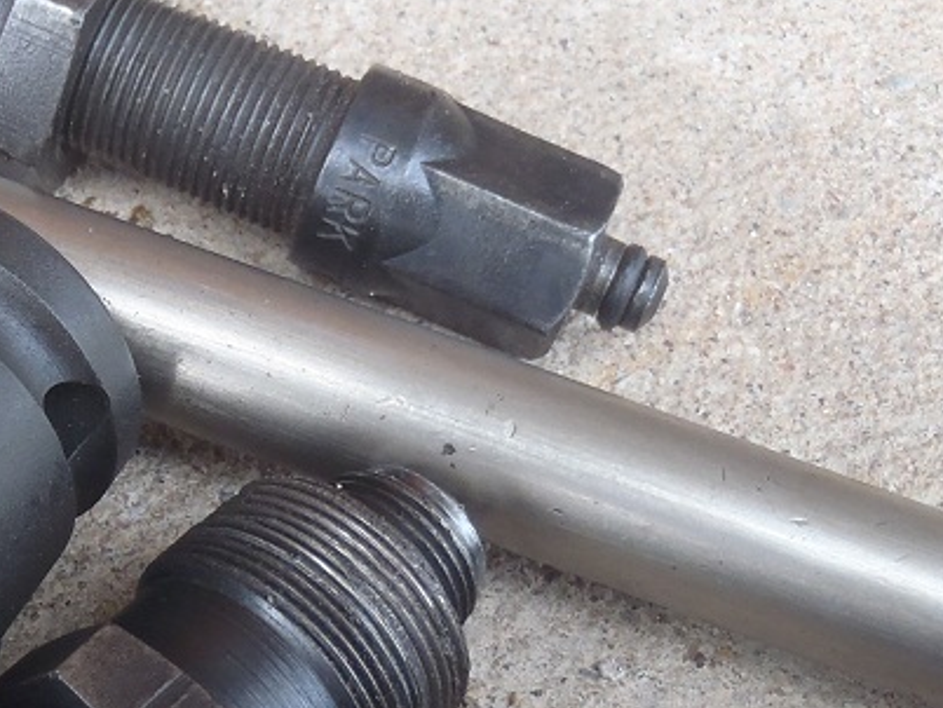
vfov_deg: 16.1
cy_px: 441
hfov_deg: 20.8
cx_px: 63
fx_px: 2508
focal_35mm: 92
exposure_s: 1/50
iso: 100
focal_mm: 6.64
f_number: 4.7
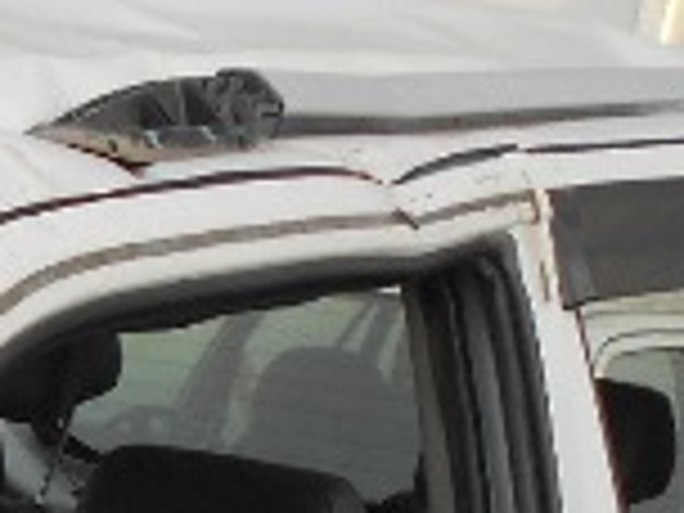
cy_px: 1107
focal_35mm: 137
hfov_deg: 13.6
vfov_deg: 9.9
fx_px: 2707
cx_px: -342
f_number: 3.2
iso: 80
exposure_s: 1/250
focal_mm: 4.6
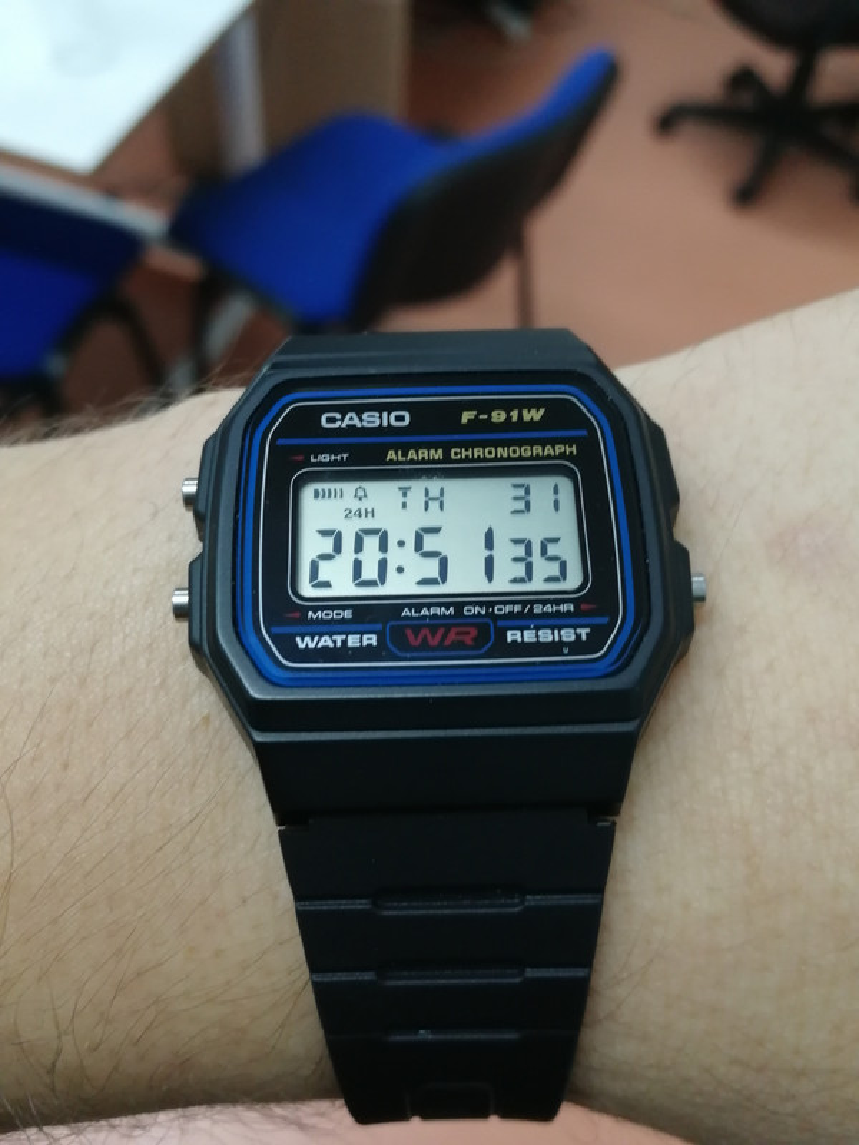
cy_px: 572
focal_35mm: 27
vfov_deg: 65.3
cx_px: 430
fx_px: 893
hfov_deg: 51.4
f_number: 2.2
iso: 320
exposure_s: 1/33.3
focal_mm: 3.95
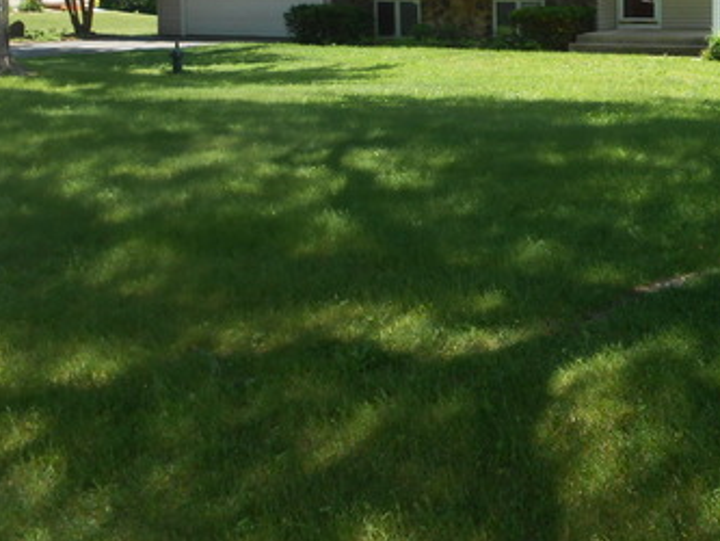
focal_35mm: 50
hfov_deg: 36.8
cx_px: 579
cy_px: 24
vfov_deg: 27.7
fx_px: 1040
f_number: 3.5
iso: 80
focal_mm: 4.6
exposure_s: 1/250
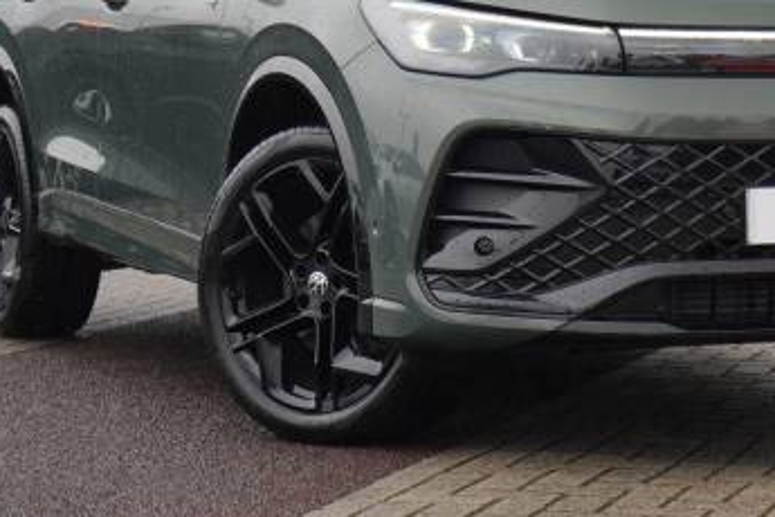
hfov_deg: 14.7
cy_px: 47
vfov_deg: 9.8
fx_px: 2992
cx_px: 510
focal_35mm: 139
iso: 400
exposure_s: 1/90
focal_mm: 50
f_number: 5.6
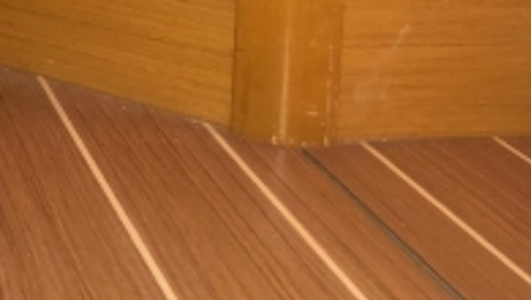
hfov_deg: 23.4
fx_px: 1212
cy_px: -173
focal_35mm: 86
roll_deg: -2.3
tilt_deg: -5.9
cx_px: -35
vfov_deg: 13.2
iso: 50
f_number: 1.8
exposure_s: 1/12
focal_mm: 4
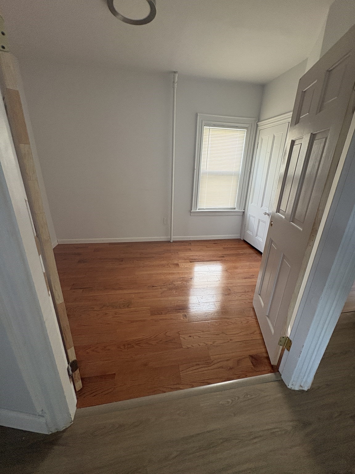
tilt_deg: -18.1
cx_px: 178
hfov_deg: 85.7
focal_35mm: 14
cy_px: 237
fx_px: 191
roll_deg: -3.5
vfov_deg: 102.1
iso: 250
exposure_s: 1/60
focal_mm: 2.22
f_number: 2.2
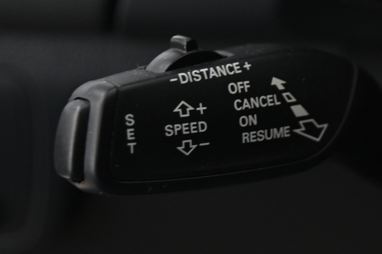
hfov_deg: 10.3
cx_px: 250
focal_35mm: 200
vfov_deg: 6.9
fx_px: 2121
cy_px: 159
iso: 2000
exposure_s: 1/10
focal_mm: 82
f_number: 4
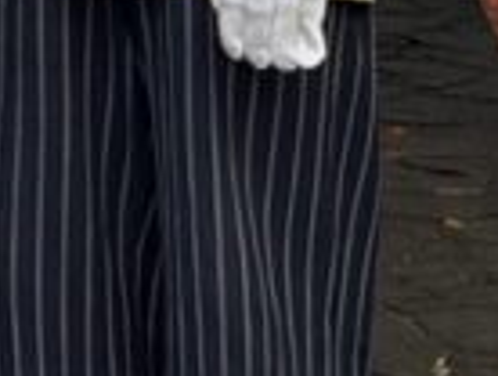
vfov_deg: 4.2
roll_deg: +0.9
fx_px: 5130
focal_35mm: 356
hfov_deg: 5.4
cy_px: -282
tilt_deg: -5.2
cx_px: -696
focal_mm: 6.76
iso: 80
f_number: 1.78
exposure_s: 1/1838
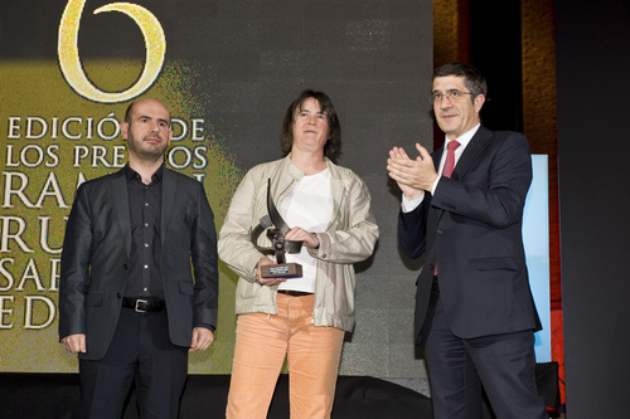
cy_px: 210
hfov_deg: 30.5
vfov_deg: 20.6
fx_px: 1155
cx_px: 315
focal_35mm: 66
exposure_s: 1/125
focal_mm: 66
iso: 1250
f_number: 5
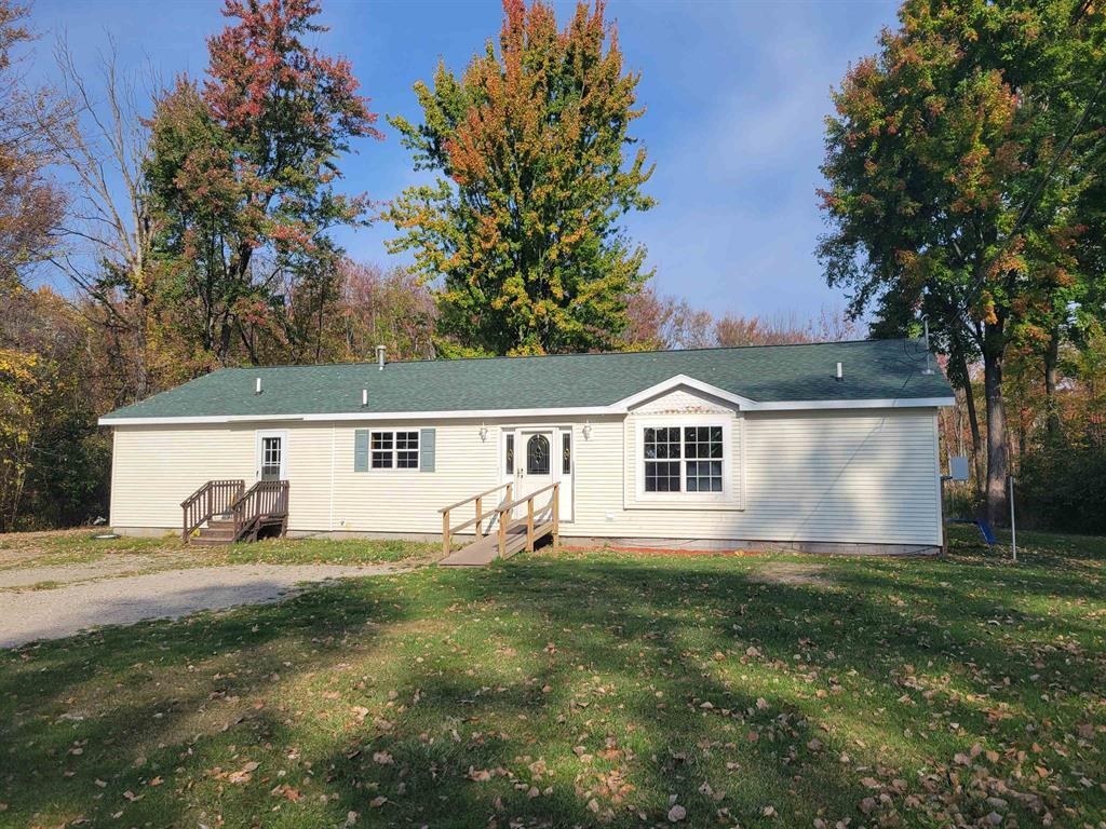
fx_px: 831
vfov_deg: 53.1
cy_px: 414
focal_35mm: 26
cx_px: 553
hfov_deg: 67.3
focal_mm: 5.4
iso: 40
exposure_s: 1/2913
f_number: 1.8
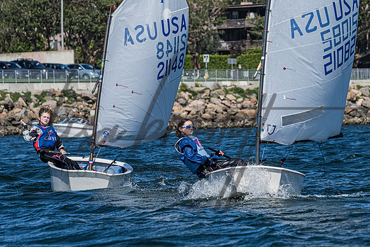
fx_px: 2488
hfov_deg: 8.5
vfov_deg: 5.7
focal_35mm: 242
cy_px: 145
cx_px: 198
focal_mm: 190
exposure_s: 1/1250
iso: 320
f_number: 9
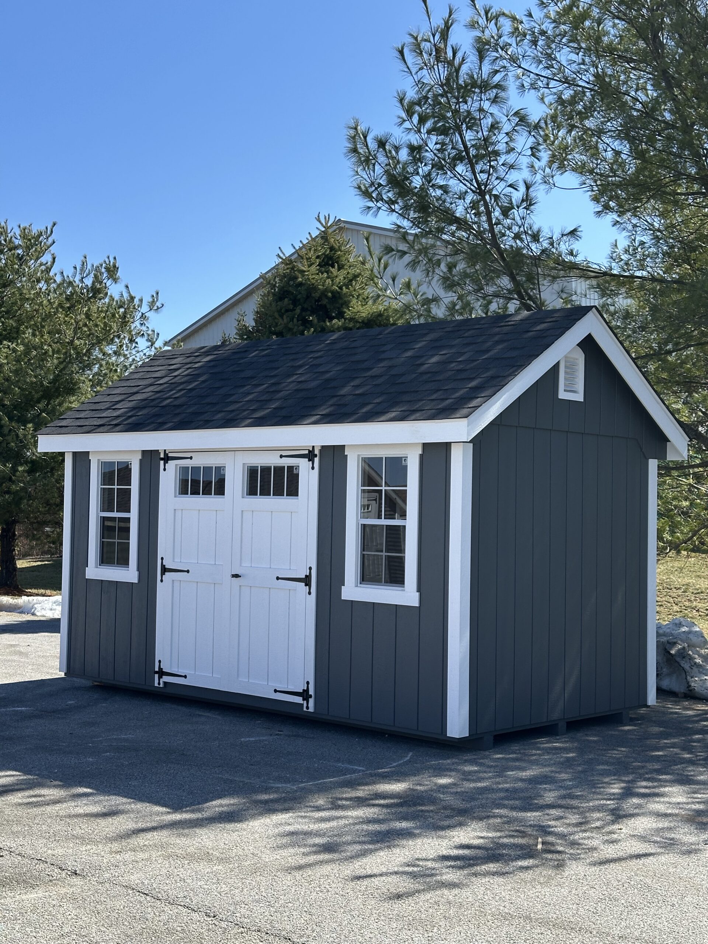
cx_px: 354
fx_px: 1309
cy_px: 472
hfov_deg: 30.3
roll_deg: +0.4
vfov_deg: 39.7
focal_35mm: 48
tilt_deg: +3.7
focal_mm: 6.86
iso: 64
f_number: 1.78
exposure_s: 1/2532
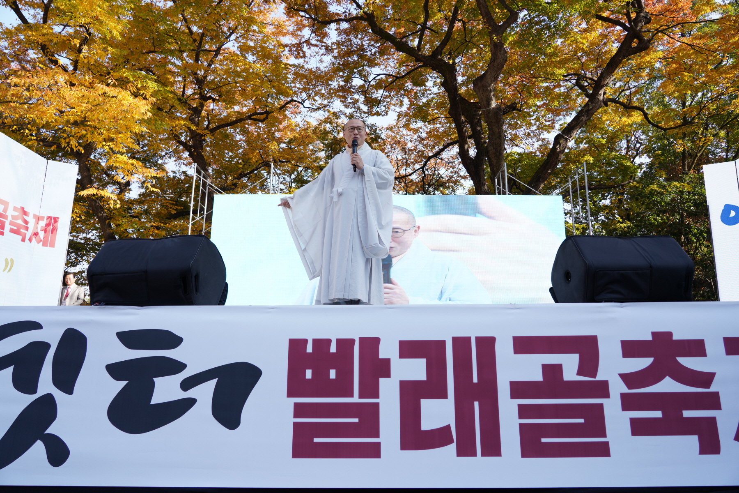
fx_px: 493
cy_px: 246
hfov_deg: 73.7
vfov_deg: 53.1
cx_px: 370
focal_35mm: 24
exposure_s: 1/200
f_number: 4
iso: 100
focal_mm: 24
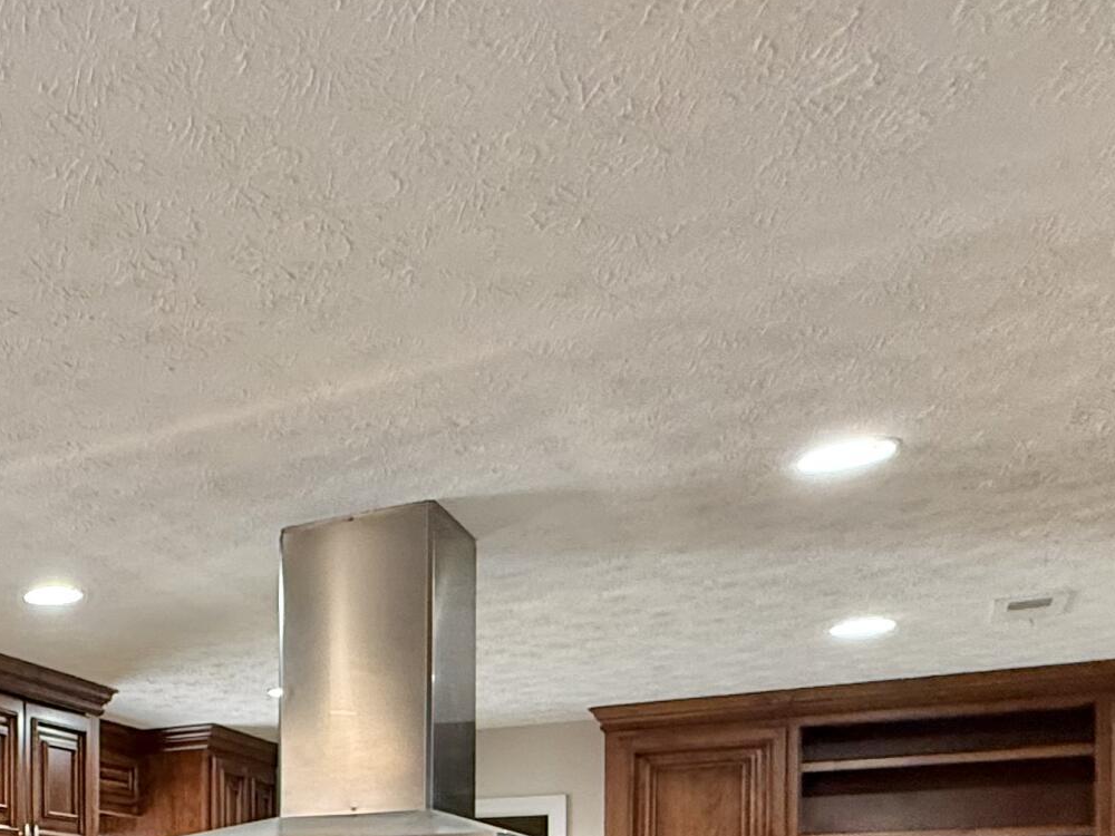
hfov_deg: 37.0
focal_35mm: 42
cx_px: -136
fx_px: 1353
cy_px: 956
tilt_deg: -0.2
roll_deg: -0.3
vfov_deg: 30.2
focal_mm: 2.22
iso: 320
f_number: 2.2
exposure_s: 1/60
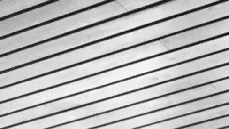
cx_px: -17
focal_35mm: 183
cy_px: 420
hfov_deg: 11.6
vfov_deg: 6.0
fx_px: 1111
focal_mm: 2.87
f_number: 2.2
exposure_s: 1/60
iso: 100
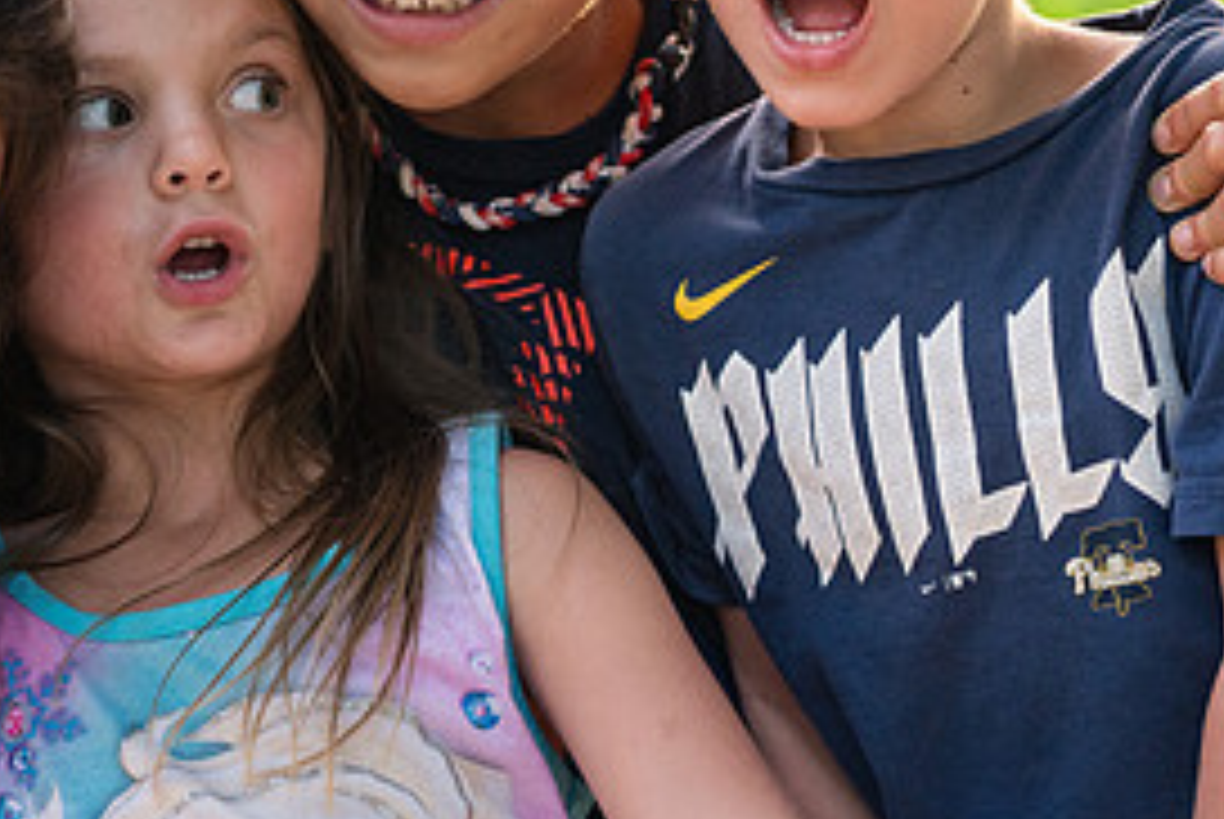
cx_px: 594
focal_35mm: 181
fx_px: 6160
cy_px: 52
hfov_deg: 11.3
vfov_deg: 7.6
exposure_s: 1/250
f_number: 3.5
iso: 1000
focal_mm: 85
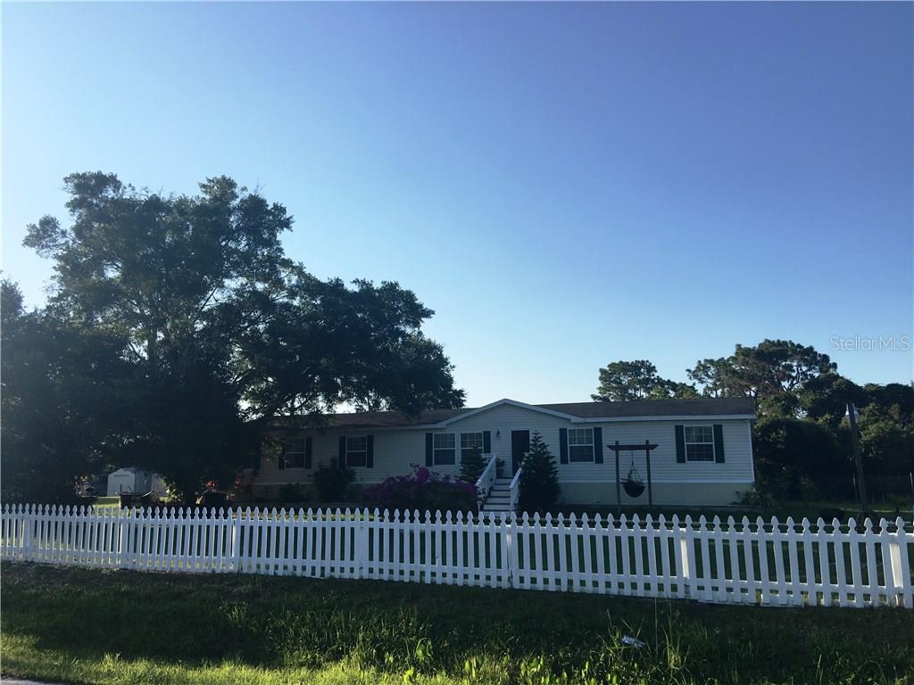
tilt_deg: +10.9
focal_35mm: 29
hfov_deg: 61.7
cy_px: 342
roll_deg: +0.2
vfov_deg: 48.2
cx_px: 457
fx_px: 766
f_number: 2.2
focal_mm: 4.15
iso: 25
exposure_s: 1/1261
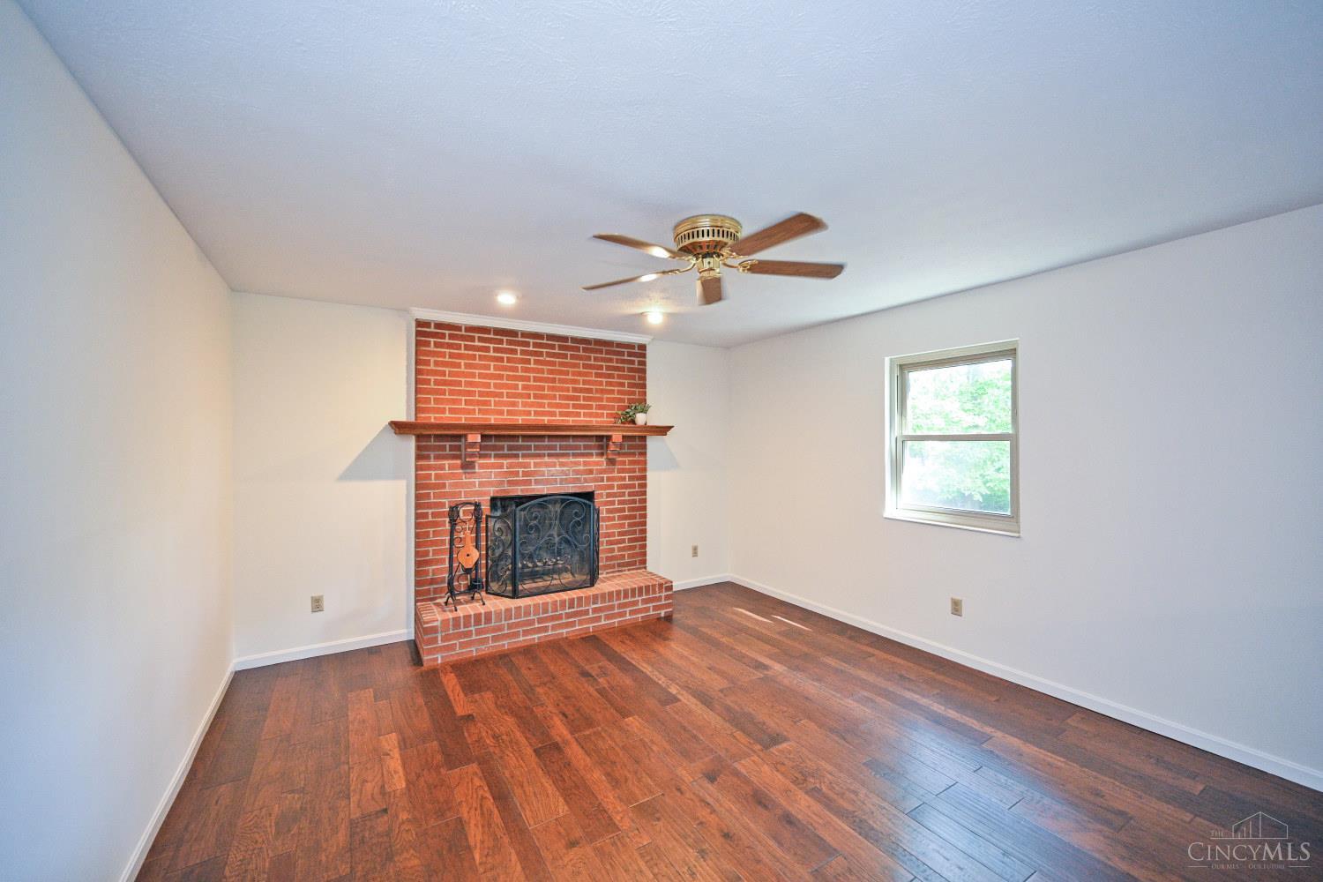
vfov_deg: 81.2
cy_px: 441
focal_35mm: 14
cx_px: 662
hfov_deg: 104.3
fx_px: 514
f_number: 4
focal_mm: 14
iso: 2000
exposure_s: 1/60
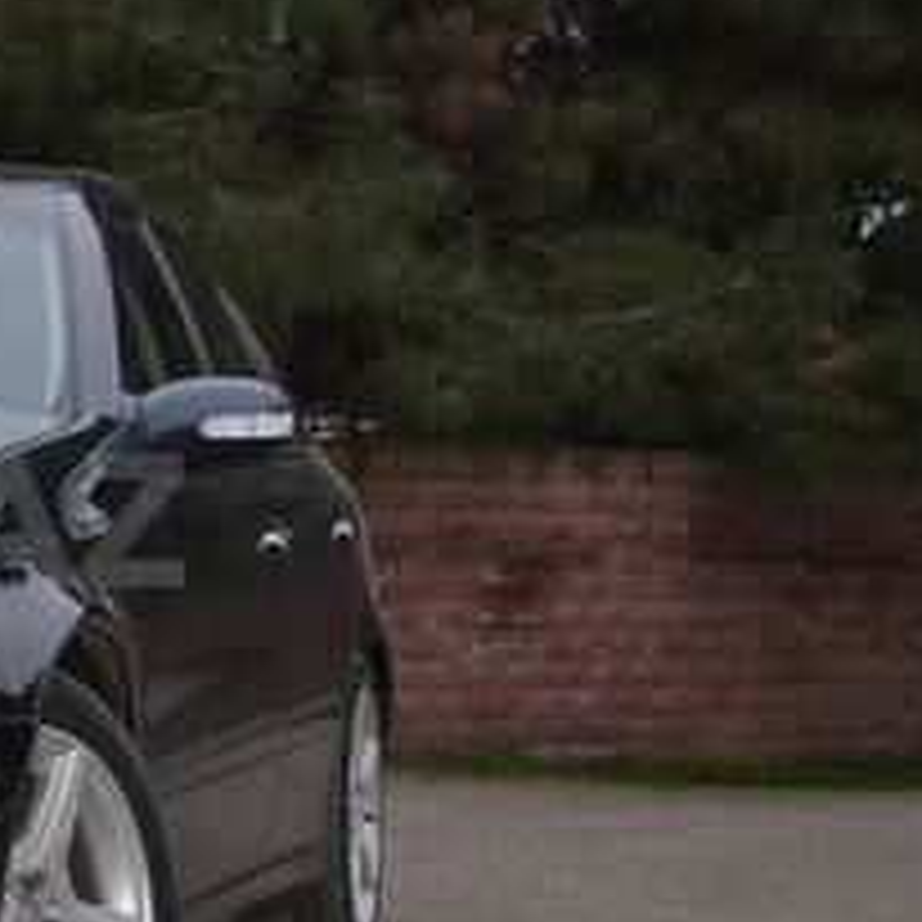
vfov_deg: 14.2
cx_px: -274
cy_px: 522
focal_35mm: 123
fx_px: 3707
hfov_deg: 13.7
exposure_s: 1/125
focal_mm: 30
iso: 400
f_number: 4.5
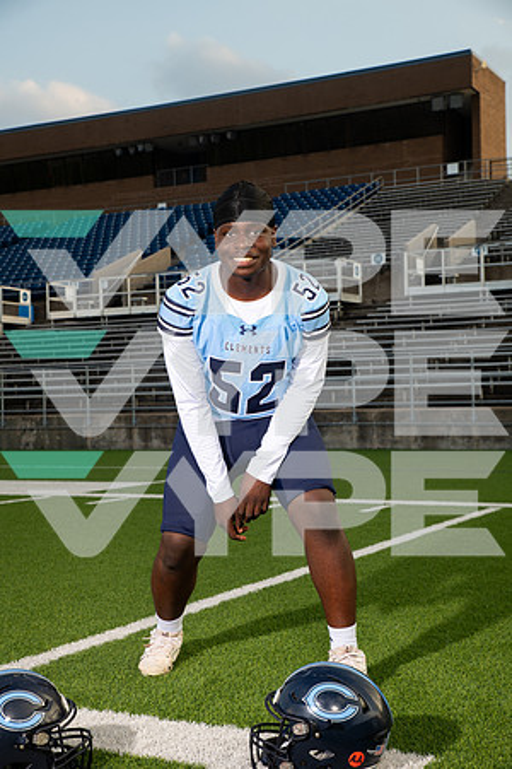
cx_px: 256
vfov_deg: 38.2
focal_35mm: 52
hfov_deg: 26.0
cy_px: 384
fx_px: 1109
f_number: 7.1
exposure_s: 1/320
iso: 160
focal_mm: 52
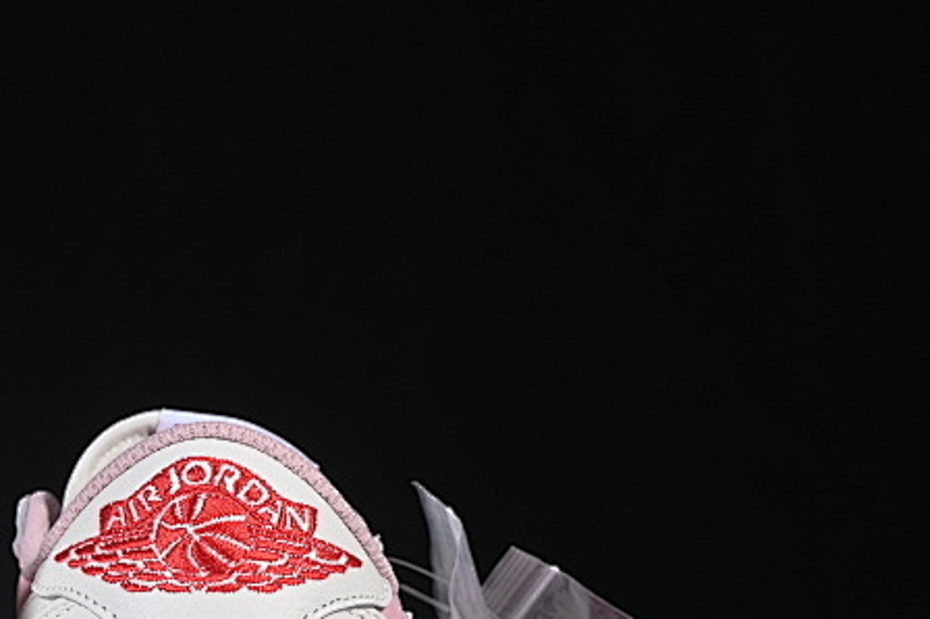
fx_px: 4672
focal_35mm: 181
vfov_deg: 7.6
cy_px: 490
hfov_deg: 11.3
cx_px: 58
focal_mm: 50
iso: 160
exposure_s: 1/80
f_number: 8
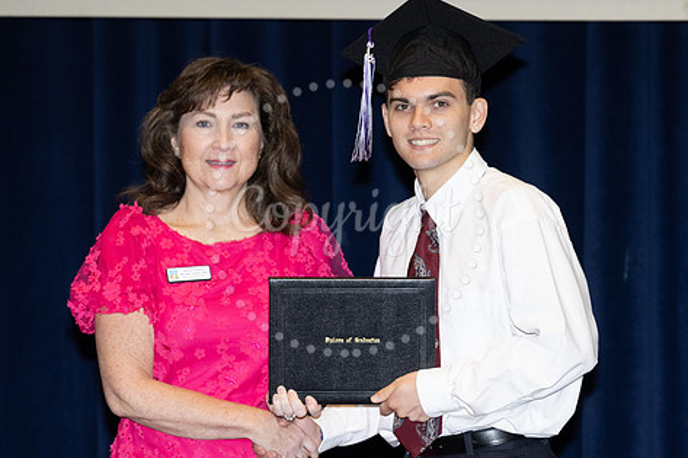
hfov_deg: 9.7
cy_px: 335
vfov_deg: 6.5
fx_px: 4050
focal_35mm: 212
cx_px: 437
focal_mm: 120
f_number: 5
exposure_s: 1/125
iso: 1000
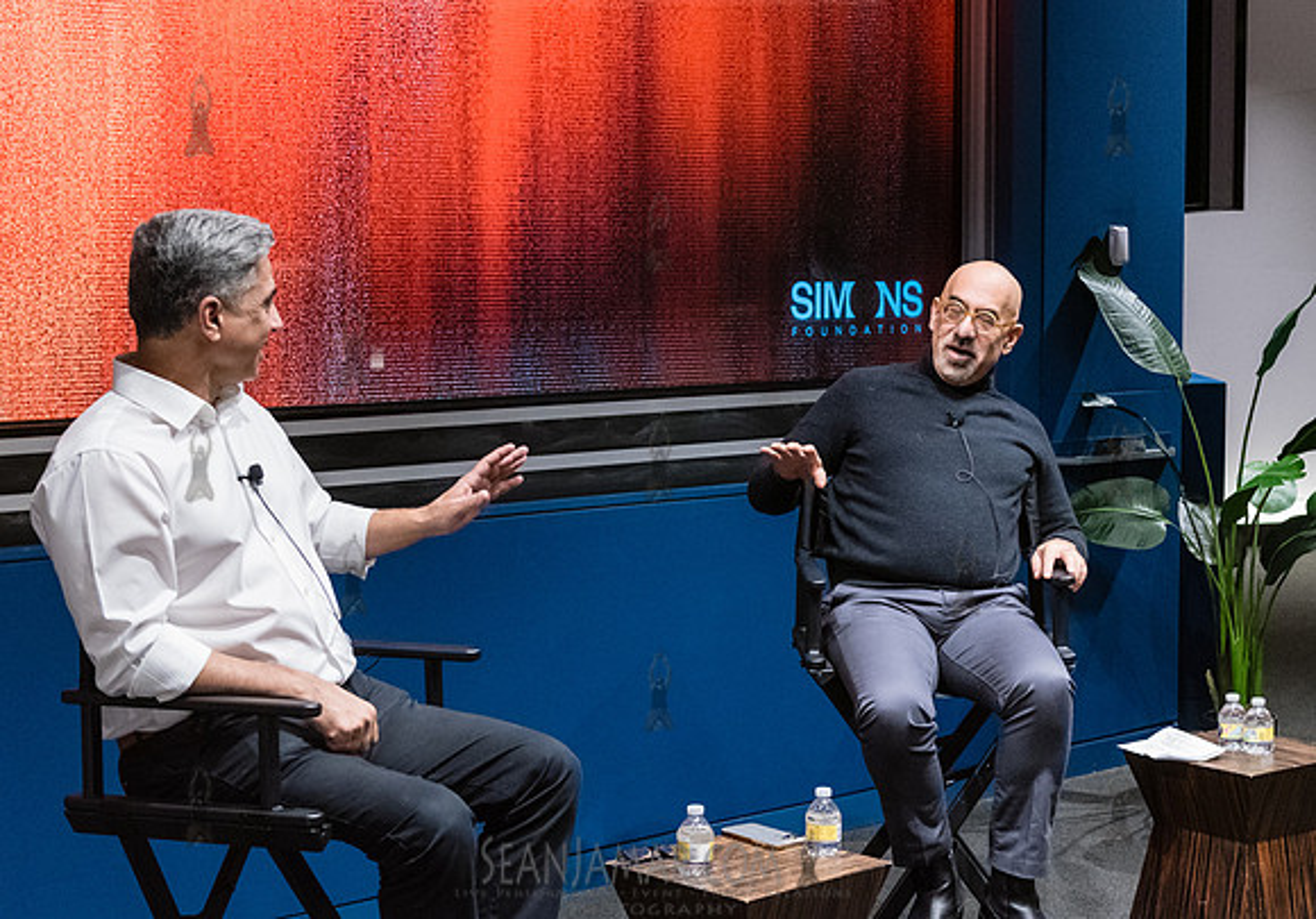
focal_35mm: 63
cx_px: 790
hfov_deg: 31.3
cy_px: 446
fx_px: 2341
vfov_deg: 22.2
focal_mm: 52
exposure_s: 1/200
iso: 6400
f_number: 4
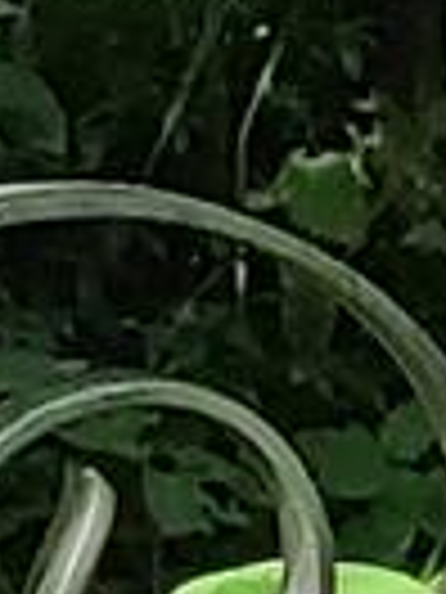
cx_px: 770
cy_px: 1323
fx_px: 1958
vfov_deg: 13.6
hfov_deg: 12.1
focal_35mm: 114
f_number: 1.89
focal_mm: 5.43
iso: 100
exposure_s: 1/944
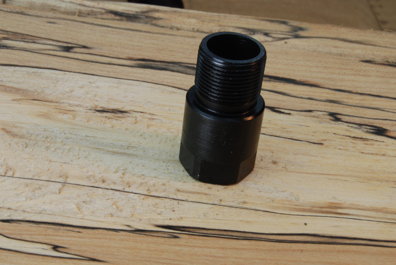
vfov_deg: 16.6
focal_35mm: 82
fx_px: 909
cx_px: 198
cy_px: 132
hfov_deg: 24.6
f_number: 22
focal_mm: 55
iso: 200
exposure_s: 1/10
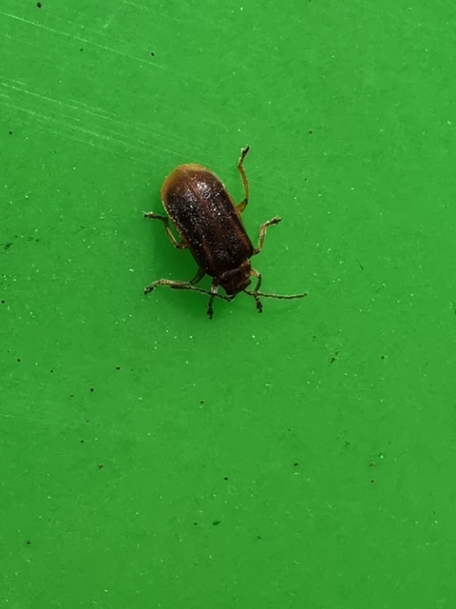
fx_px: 1423
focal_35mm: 81
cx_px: 228
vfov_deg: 24.1
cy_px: 304
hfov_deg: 18.2
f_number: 2.2
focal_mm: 2.26
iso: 64
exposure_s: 1/100
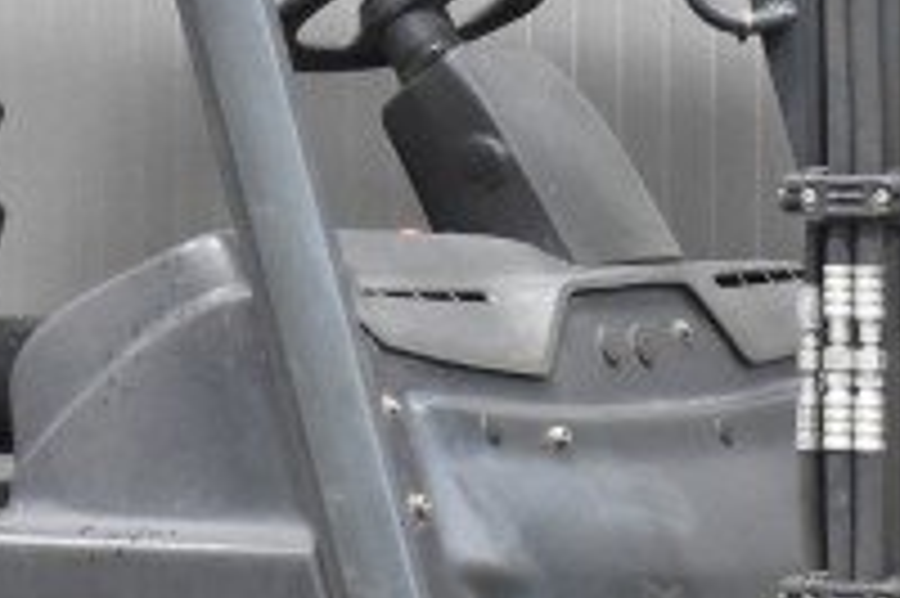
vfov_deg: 5.1
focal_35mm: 270
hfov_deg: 7.6
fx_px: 6744
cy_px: 531
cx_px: 432
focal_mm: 30
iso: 2000
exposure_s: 1/40
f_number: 4.5
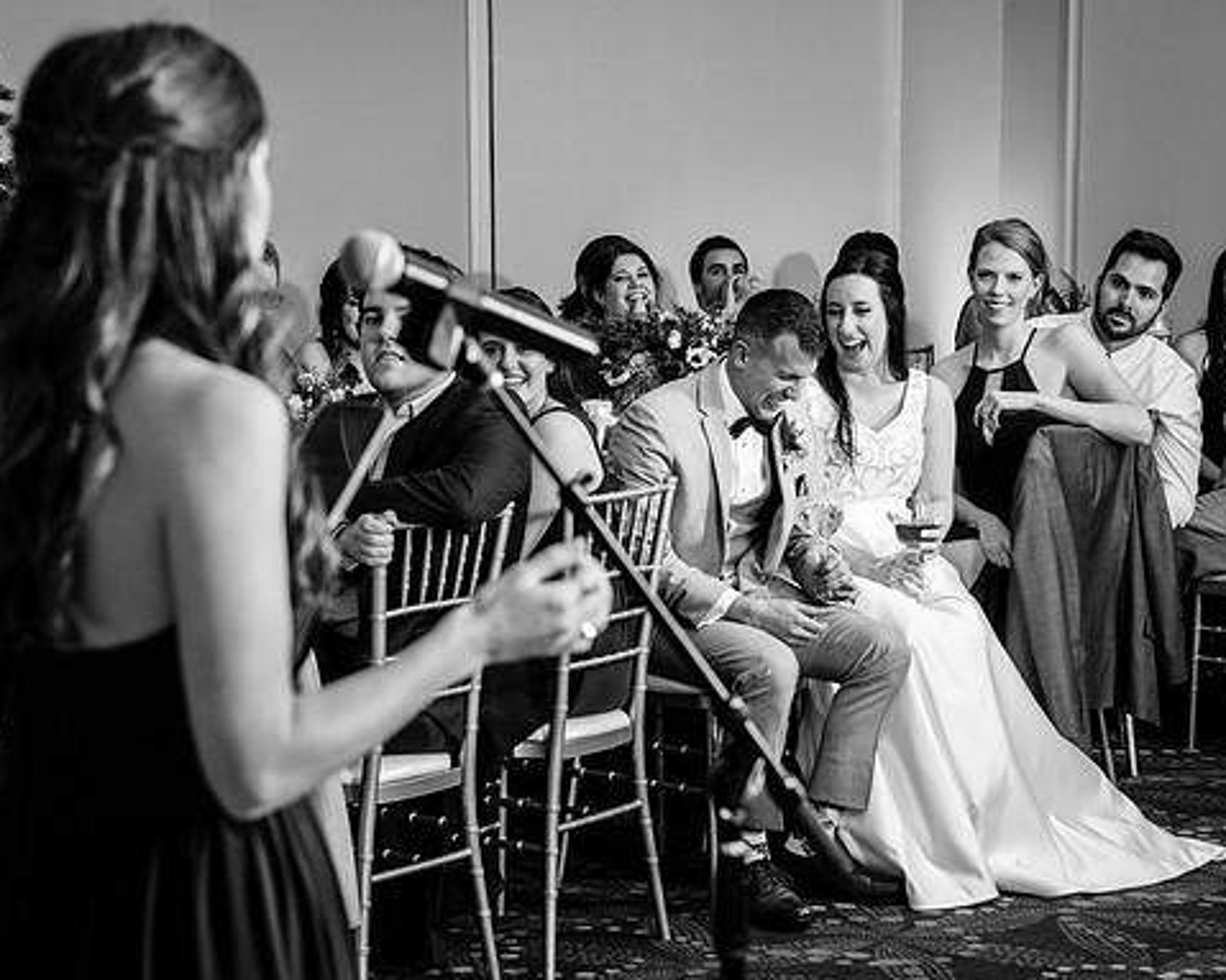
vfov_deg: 17.9
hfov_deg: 22.2
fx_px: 3120
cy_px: 488
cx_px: 524
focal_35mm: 86
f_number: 5
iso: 2000
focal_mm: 69
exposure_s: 1/200
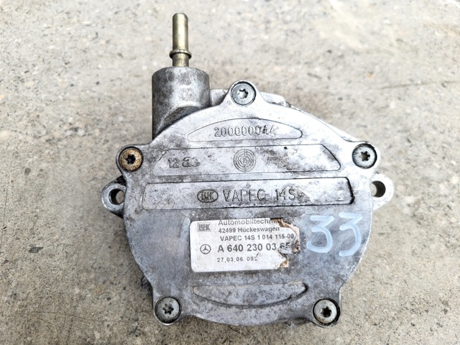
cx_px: 230
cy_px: 172
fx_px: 346
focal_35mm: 26
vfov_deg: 53.1
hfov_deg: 67.3
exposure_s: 1/100
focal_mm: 5.4
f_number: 1.8
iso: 80
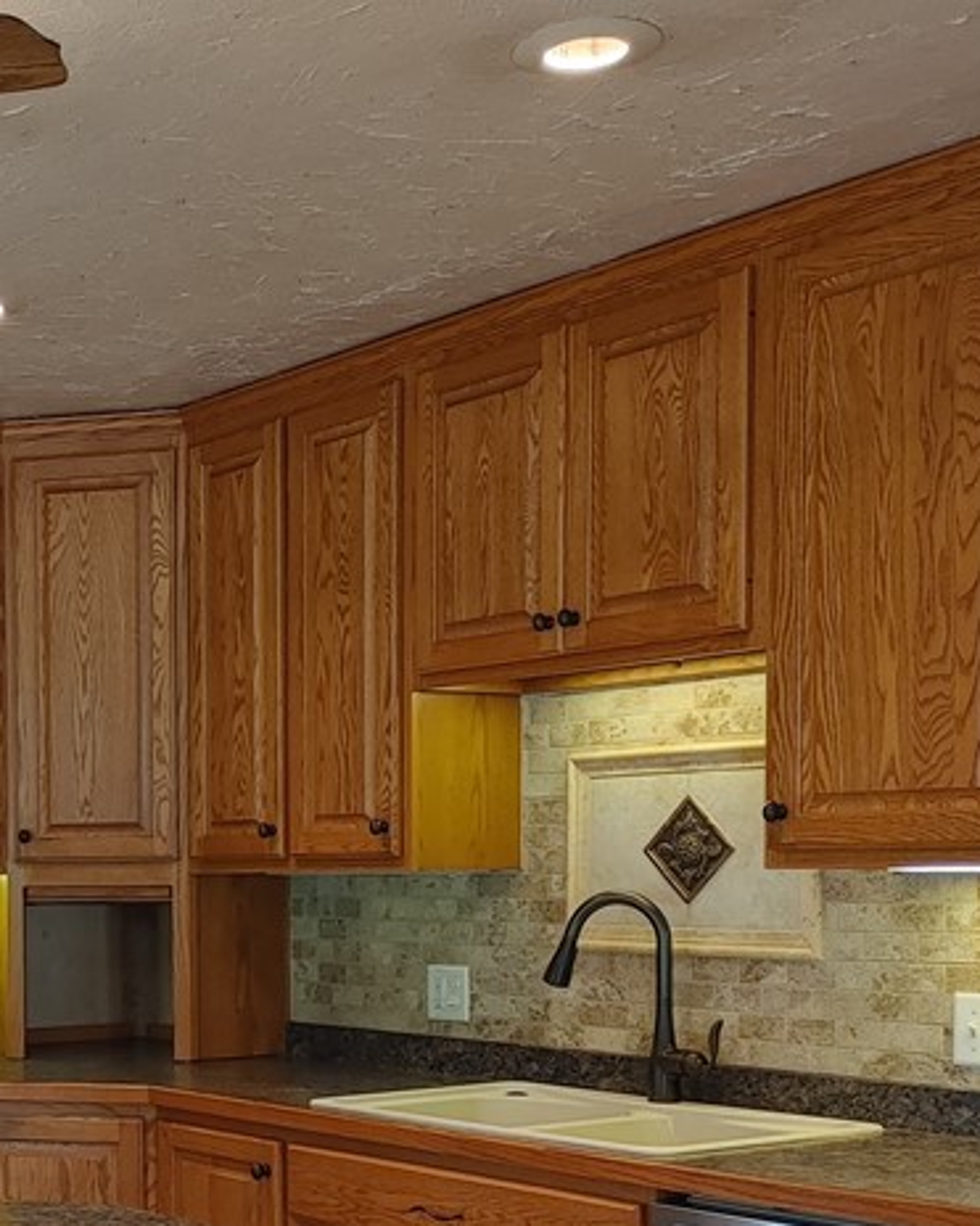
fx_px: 2031
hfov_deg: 25.3
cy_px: 930
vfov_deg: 32.9
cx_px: -85
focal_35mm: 56
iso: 350
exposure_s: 1/60
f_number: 1.8
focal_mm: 4.81
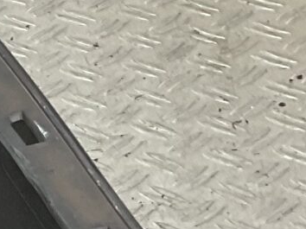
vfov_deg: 7.0
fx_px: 1855
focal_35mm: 210
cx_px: -702
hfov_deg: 7.8
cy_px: 317
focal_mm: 3
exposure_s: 1/120
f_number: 1.8
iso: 25
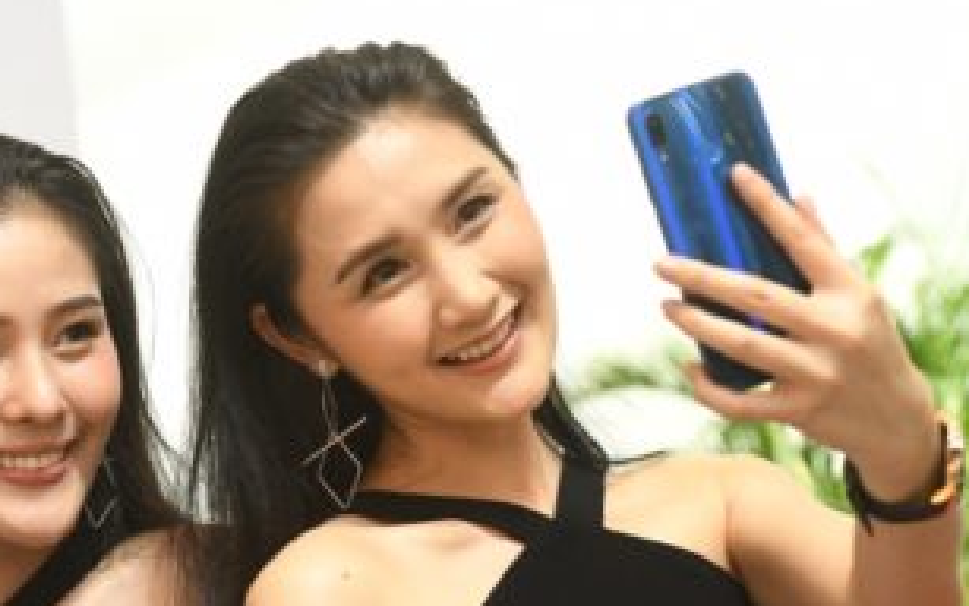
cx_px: -25
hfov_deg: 12.2
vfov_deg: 7.7
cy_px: 595
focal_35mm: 169
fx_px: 4464
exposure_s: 1/320
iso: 2000
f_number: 4.5
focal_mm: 70
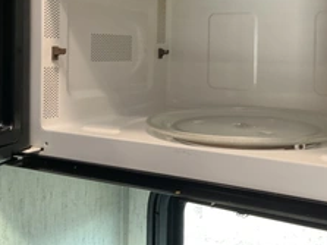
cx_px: 207
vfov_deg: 27.6
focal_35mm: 52
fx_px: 491
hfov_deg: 36.6
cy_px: 59
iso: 80
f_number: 1.8
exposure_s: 1/60
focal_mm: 3
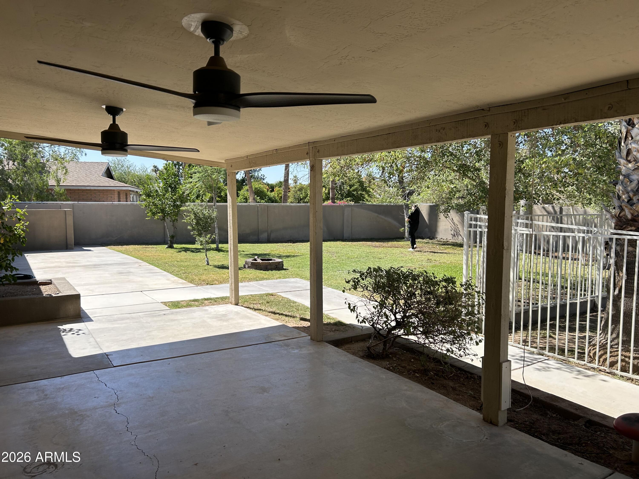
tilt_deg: -4.4
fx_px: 480
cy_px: 240
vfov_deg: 53.1
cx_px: 320
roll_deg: +0.0
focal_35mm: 26
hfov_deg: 67.3
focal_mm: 5.7
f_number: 1.5
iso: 50
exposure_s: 1/1808
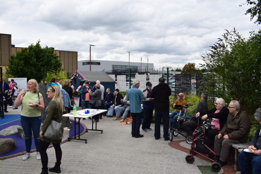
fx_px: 196
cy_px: 87
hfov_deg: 67.4
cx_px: 130
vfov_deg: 47.9
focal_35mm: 27
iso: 400
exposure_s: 1/400
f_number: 11
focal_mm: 18
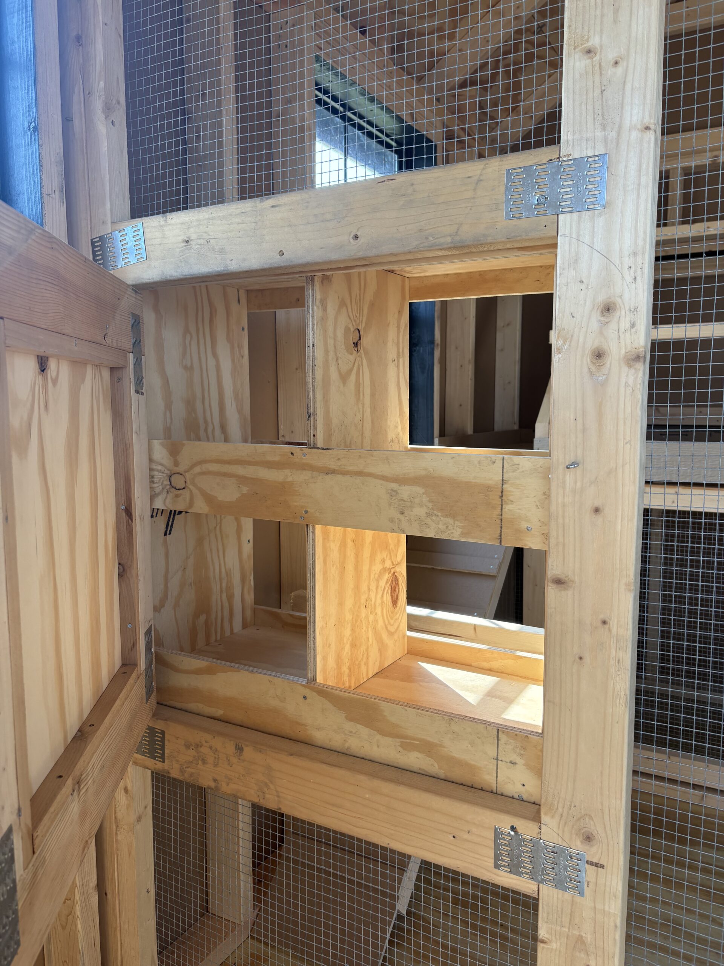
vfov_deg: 67.3
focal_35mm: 26
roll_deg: +2.0
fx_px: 725
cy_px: 483
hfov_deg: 53.1
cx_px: 362
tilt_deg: -5.4
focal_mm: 5.96
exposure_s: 1/325
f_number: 1.6
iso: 64
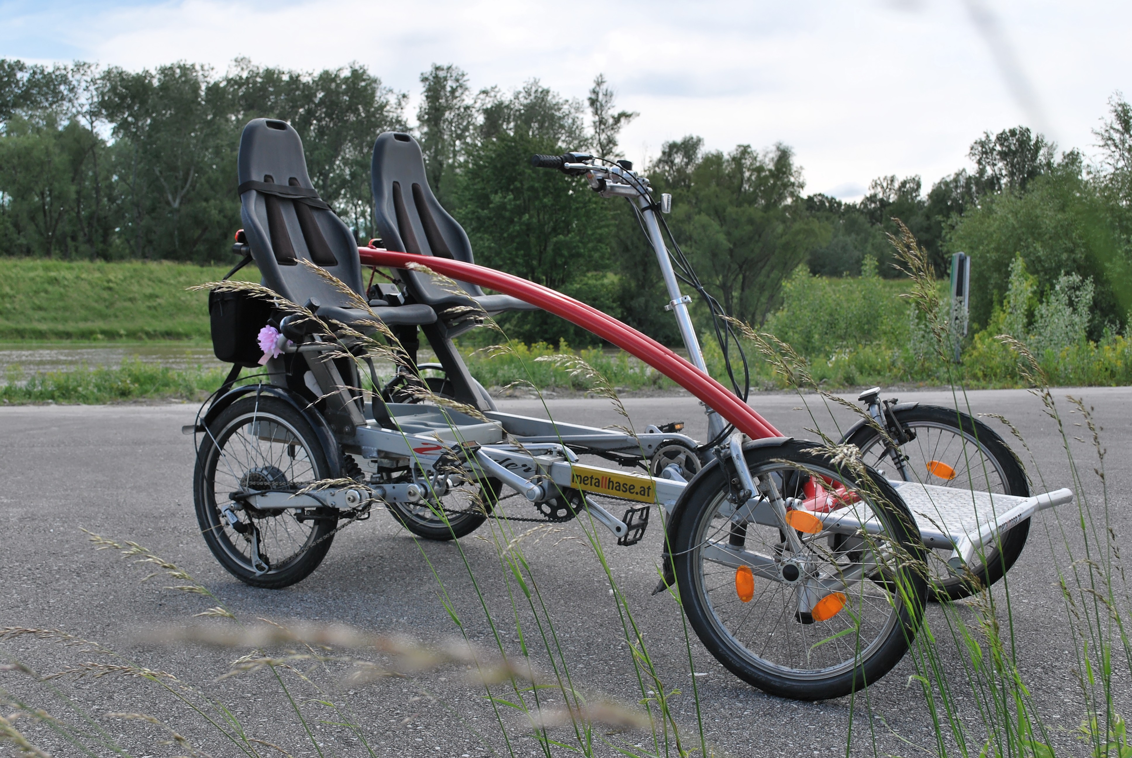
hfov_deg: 49.5
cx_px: 566
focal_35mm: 39
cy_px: 379
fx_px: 1228
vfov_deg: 34.3
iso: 100
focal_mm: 26
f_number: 8
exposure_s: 1/250
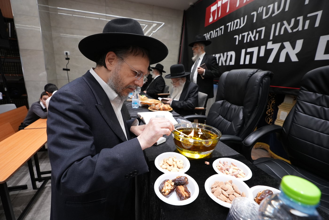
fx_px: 155
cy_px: 110
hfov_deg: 93.2
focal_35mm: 17
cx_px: 164
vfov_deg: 70.5
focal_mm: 17
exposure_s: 1/200
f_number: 5.6
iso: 3200
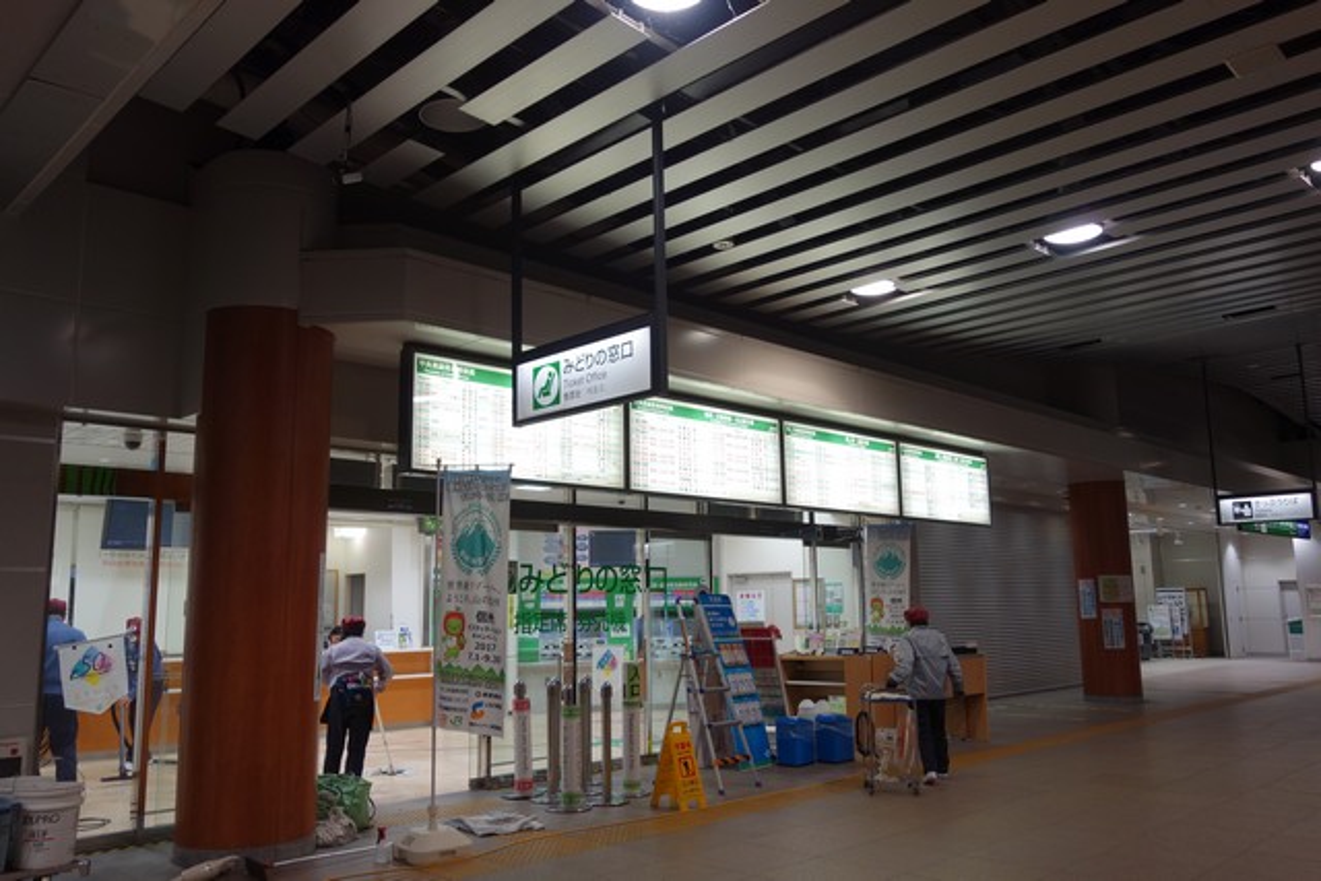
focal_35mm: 28
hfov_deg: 65.5
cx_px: 660
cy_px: 440
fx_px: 1028
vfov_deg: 46.4
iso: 125
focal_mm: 10.4
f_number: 2.5
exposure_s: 1/100
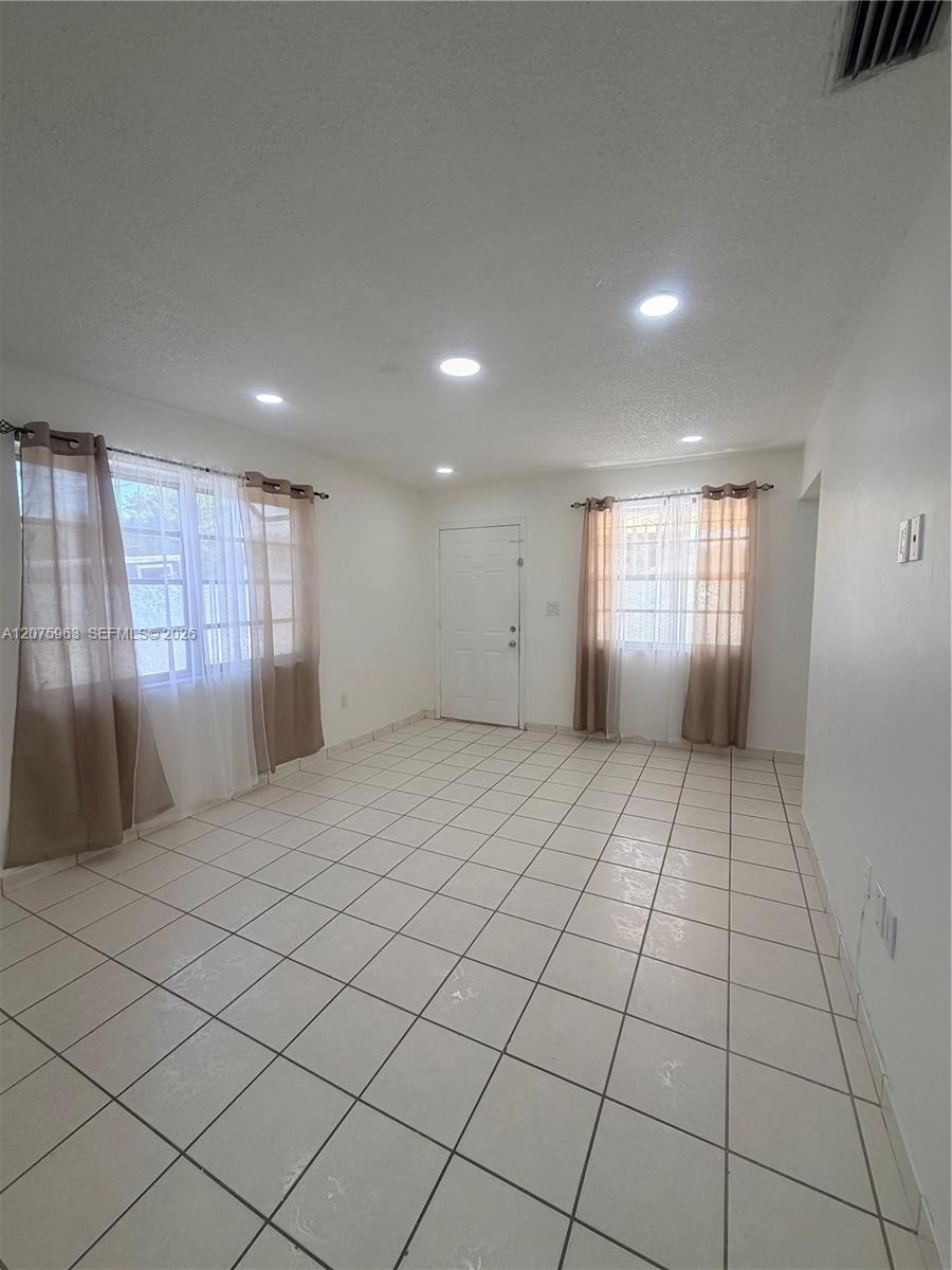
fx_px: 513
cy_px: 635
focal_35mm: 14
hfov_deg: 85.7
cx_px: 476
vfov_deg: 102.1
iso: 50
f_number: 2.2
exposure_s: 1/157
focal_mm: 2.22
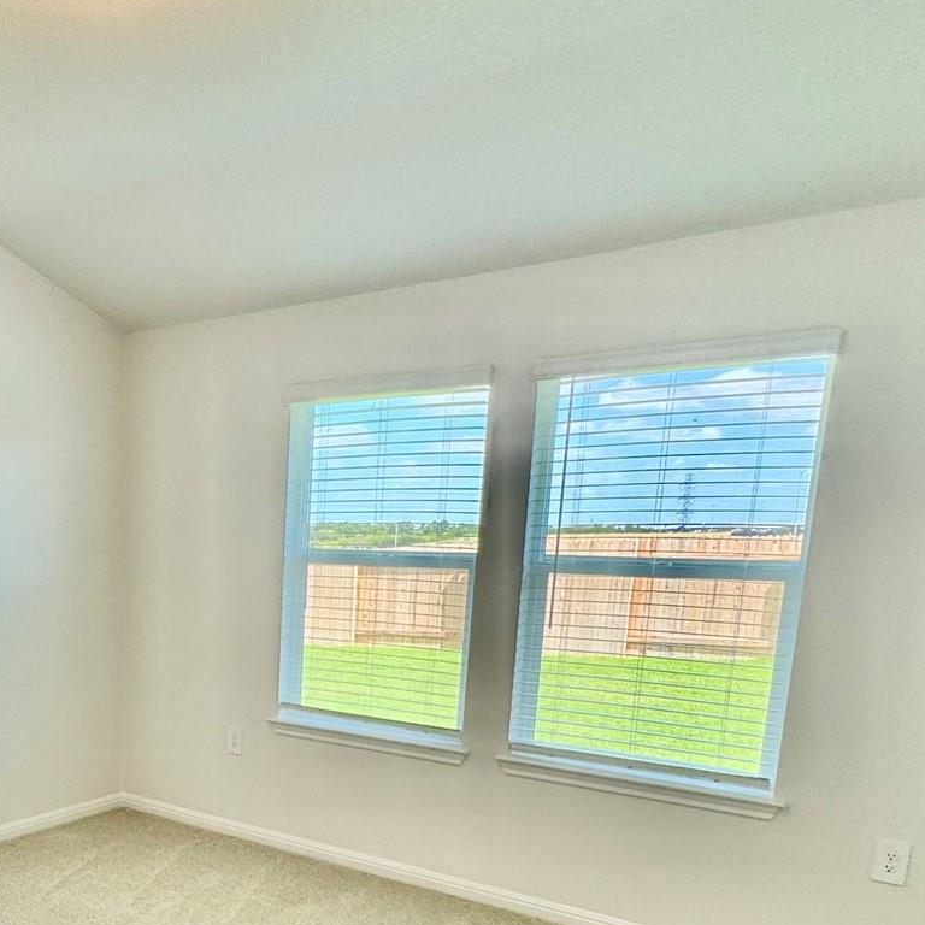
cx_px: 107
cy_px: 720
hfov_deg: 45.5
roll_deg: -0.4
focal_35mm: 33
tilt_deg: -11.7
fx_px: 998
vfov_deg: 47.4
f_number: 2.2
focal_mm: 2.22
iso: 64
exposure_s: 1/120
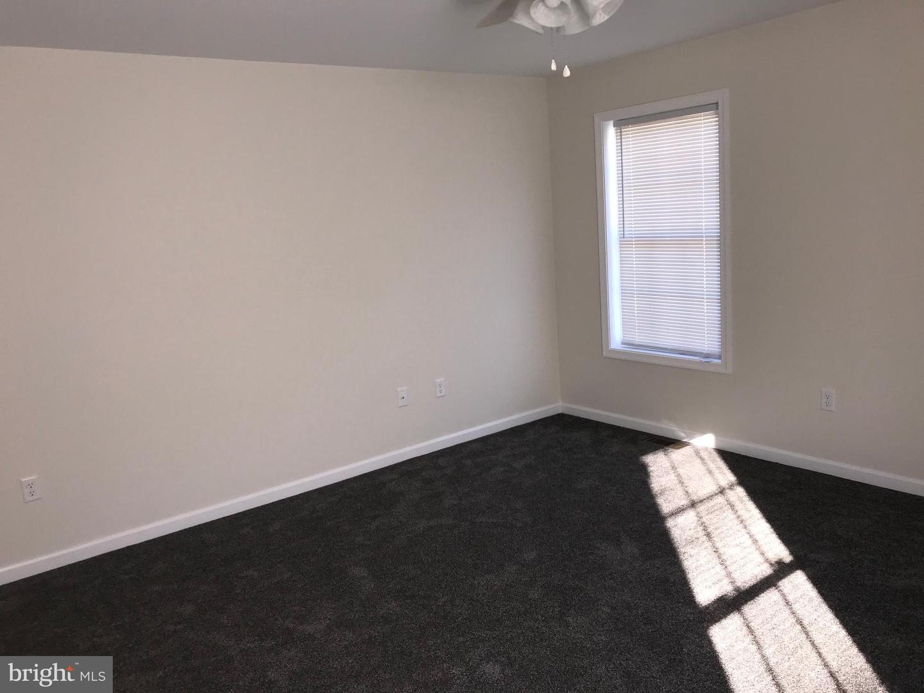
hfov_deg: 63.4
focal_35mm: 28
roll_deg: +5.1
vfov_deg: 49.7
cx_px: 462
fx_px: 747
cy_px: 346
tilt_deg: -9.9
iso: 20
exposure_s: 1/35
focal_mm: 3.99
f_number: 1.8
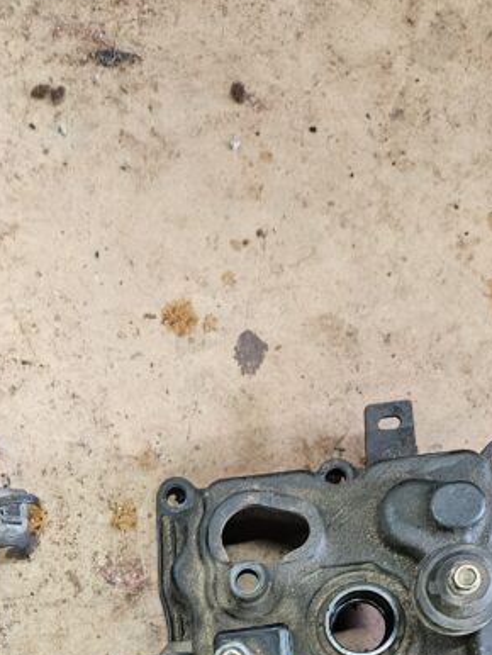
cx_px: 92
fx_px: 1155
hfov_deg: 23.7
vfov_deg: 26.9
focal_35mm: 61
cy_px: 842
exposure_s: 1/120
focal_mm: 5.4
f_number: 1.8
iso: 640
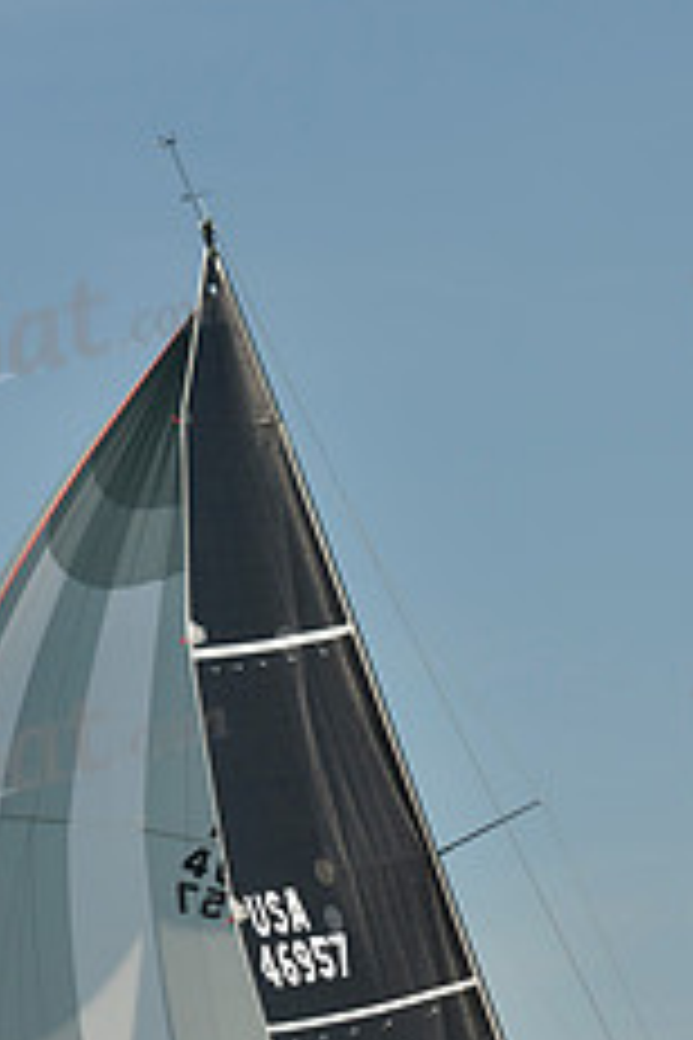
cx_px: 461
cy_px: 959
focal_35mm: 176
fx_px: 5082
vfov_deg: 11.6
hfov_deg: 7.8
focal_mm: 70
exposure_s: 1/1250
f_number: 7.1
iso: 200
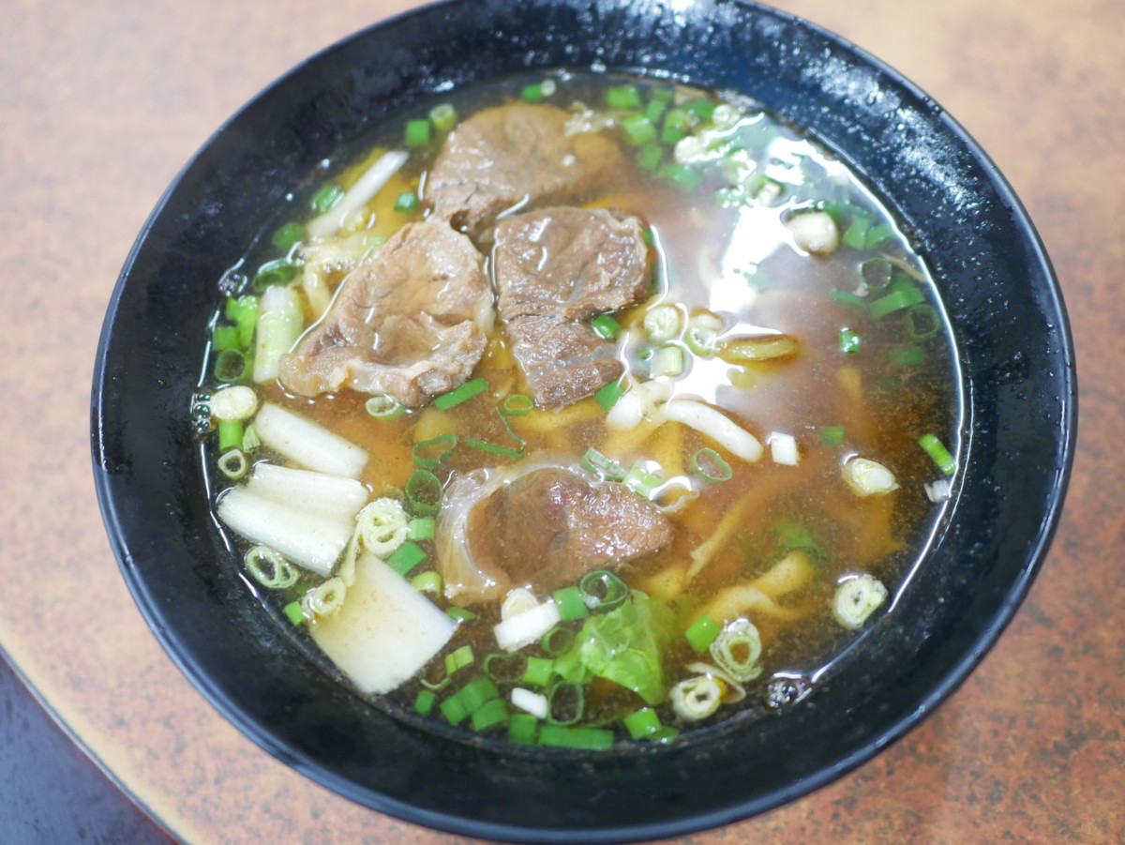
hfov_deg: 59.9
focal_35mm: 30
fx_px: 975
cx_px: 562
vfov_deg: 46.8
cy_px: 422
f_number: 1.7
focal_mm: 15
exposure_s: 1/60
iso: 1250
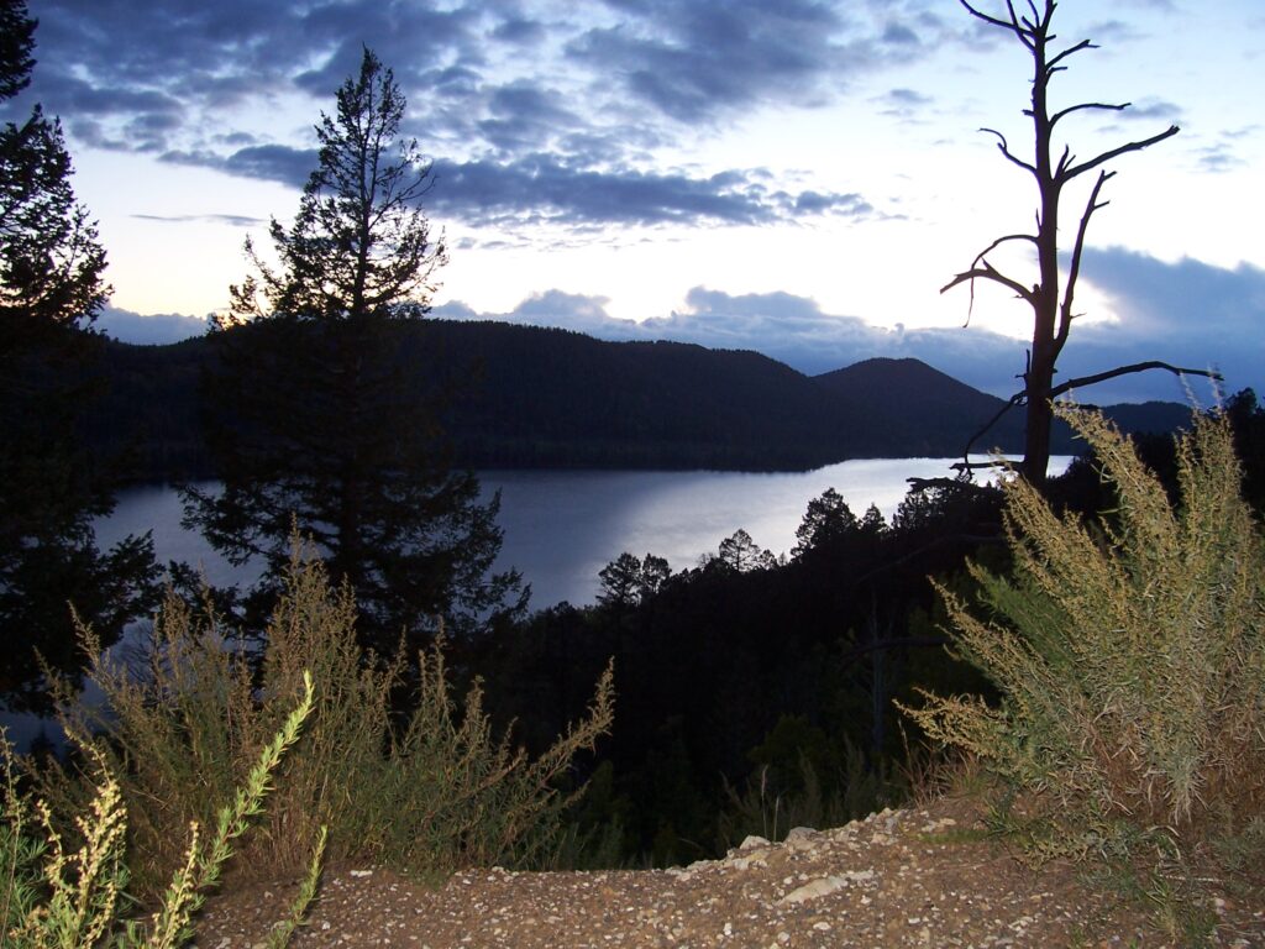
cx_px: 632
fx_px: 1242
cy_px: 474
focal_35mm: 34
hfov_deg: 54.0
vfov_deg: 41.8
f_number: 2.7
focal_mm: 5.6
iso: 80
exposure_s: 1/2
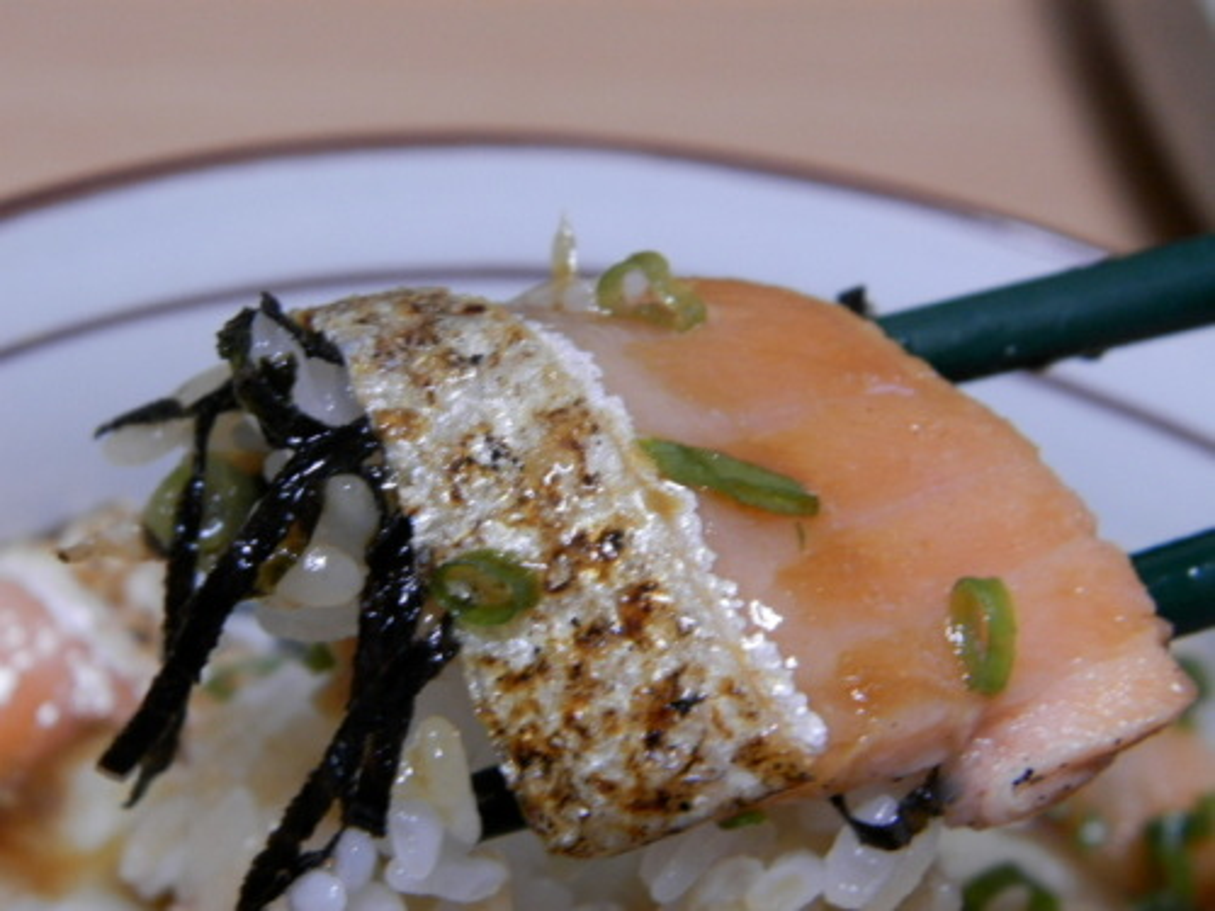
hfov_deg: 23.8
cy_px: 456
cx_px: 608
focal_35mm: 82
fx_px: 2878
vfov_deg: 18.0
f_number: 4.2
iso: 320
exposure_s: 1/15
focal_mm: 14.6
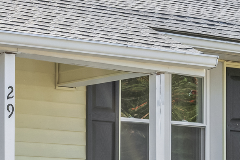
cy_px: 223
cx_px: -43
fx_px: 933
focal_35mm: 140
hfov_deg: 14.2
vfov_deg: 9.6
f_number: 7.1
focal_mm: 27
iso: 320
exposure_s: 1/500
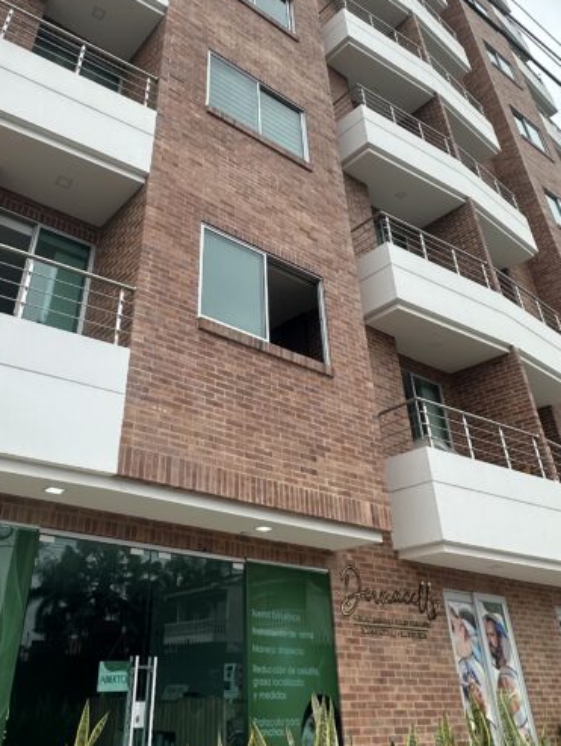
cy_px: 228
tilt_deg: +37.7
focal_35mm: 29
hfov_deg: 48.0
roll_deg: -1.6
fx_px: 626
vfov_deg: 59.7
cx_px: 225
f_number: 2.2
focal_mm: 2.22
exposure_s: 1/790
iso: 40
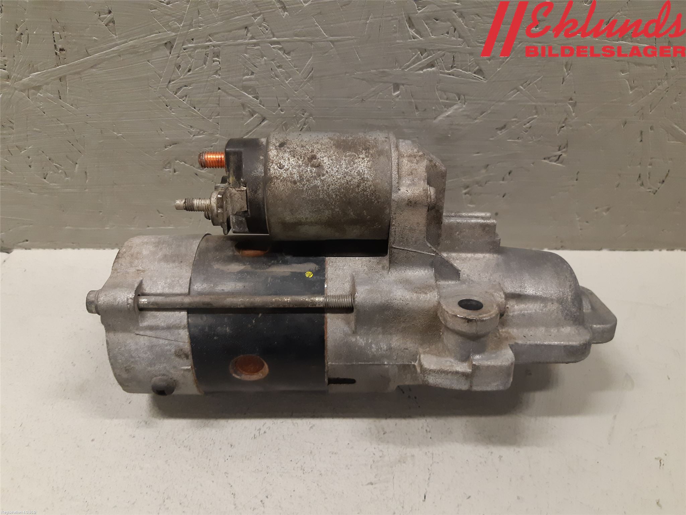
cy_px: 258
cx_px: 343
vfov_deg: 53.1
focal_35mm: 26
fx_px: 515
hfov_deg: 67.3
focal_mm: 3.93
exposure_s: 1/50
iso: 160
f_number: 1.7
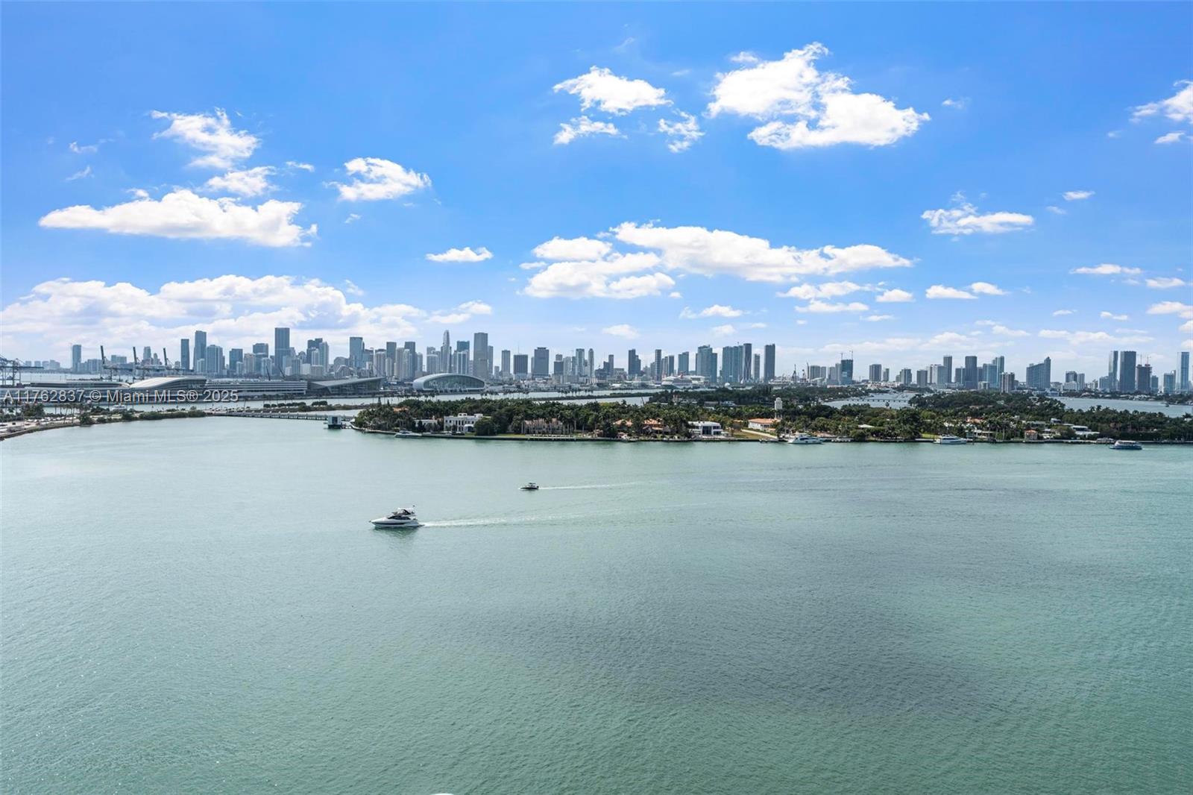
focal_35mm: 28
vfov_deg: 46.4
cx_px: 596
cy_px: 398
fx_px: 928
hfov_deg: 65.5
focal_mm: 28
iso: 200
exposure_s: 1/800
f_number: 9
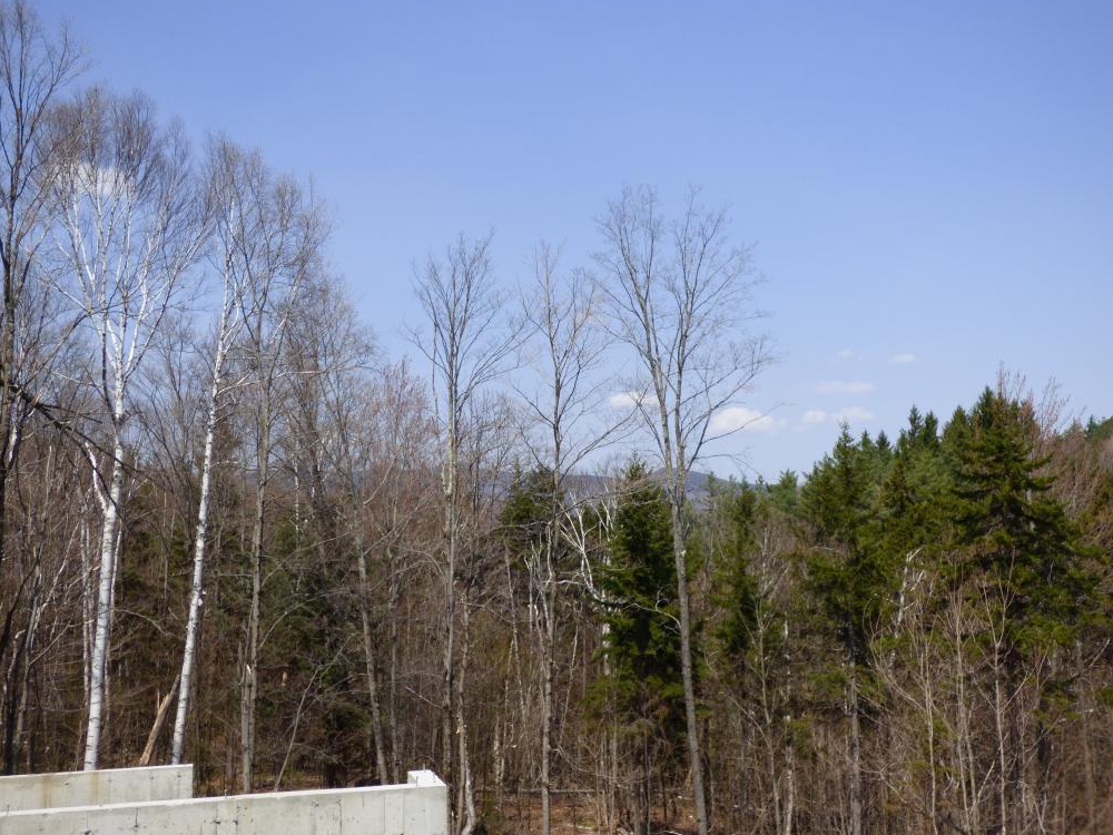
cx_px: 559
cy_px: 415
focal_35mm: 42
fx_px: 1350
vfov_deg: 34.3
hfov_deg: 44.8
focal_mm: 7.37
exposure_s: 1/1000
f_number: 3.6
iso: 100
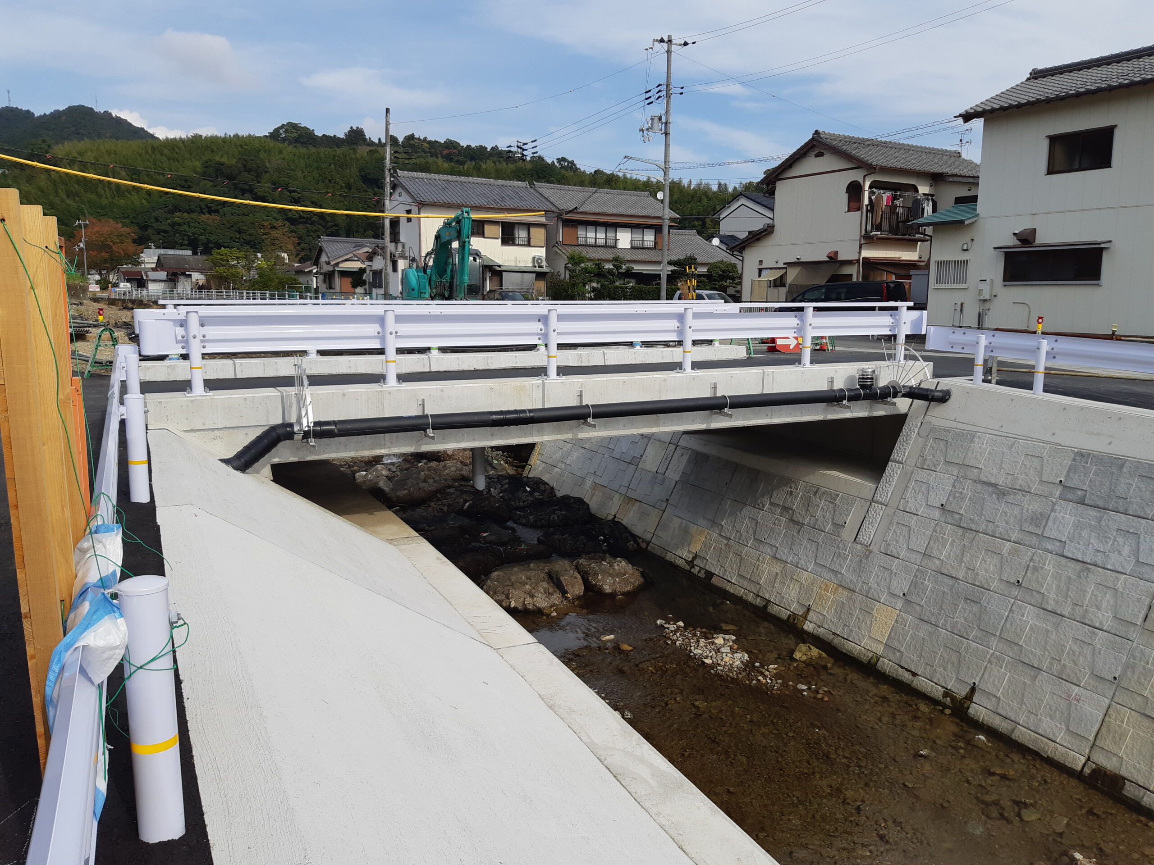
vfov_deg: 53.1
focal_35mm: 26
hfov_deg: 67.3
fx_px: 867
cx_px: 577
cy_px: 432
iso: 40
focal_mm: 3.93
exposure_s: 1/2247
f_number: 1.7
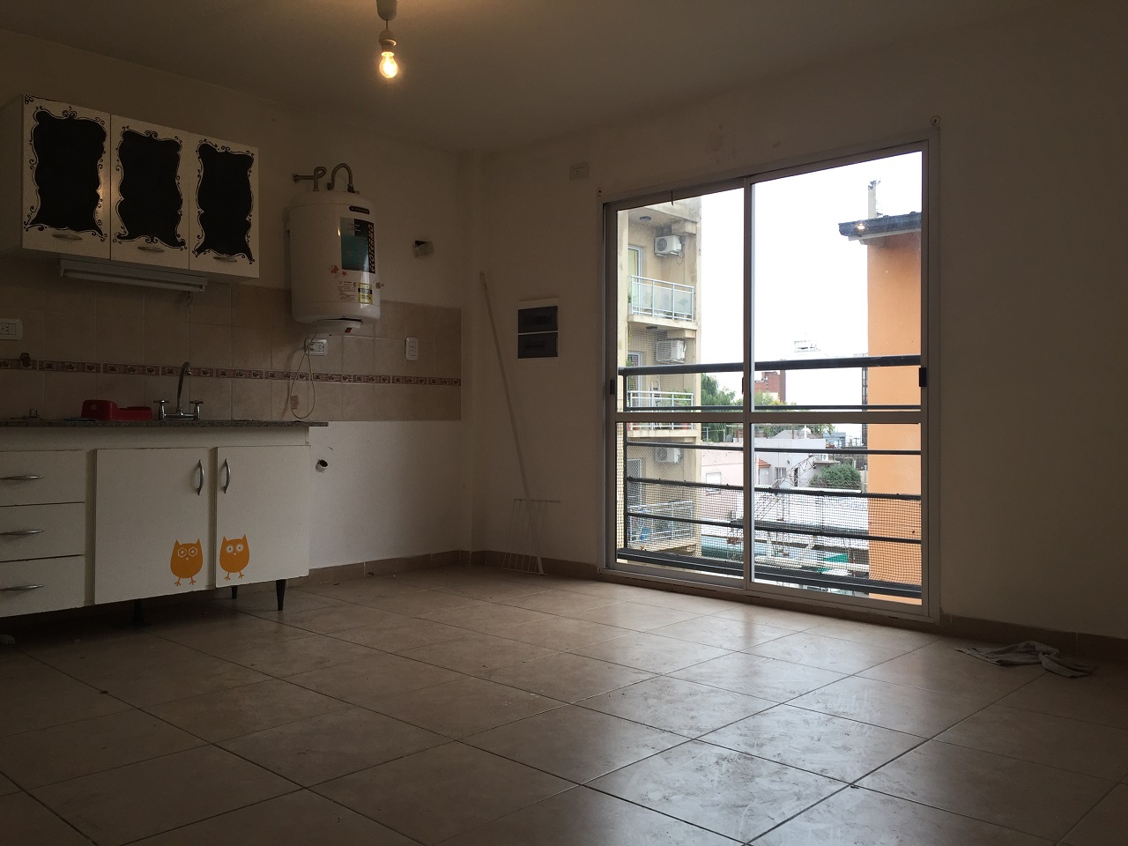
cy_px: 423
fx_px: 945
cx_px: 564
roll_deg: -0.9
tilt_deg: +1.2
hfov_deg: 61.7
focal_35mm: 29
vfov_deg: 48.2
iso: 32
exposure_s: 1/106
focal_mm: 4.15
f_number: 2.2
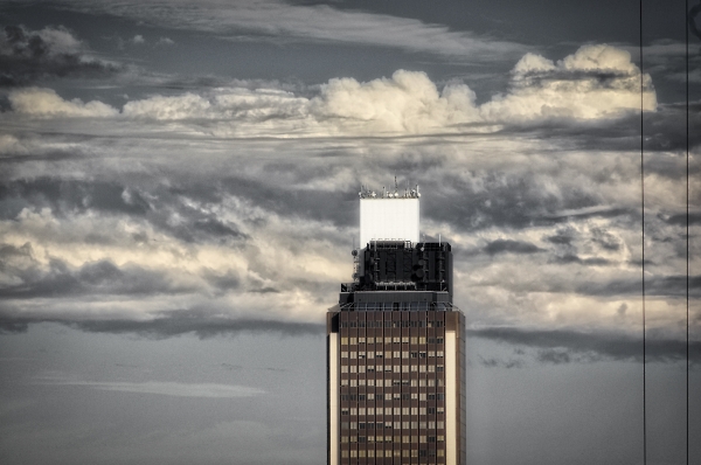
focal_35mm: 405
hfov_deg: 5.1
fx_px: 7874
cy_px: 232
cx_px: 350
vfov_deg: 3.4
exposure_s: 1/500
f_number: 11
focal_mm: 270
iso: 200
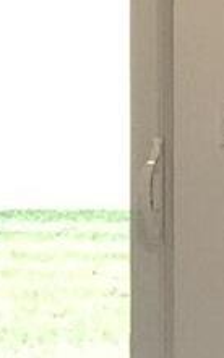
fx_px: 2903
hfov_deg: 4.3
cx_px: -414
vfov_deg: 7.1
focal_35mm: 297
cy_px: 190
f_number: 2.4
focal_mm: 3.3
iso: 50
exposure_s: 1/50
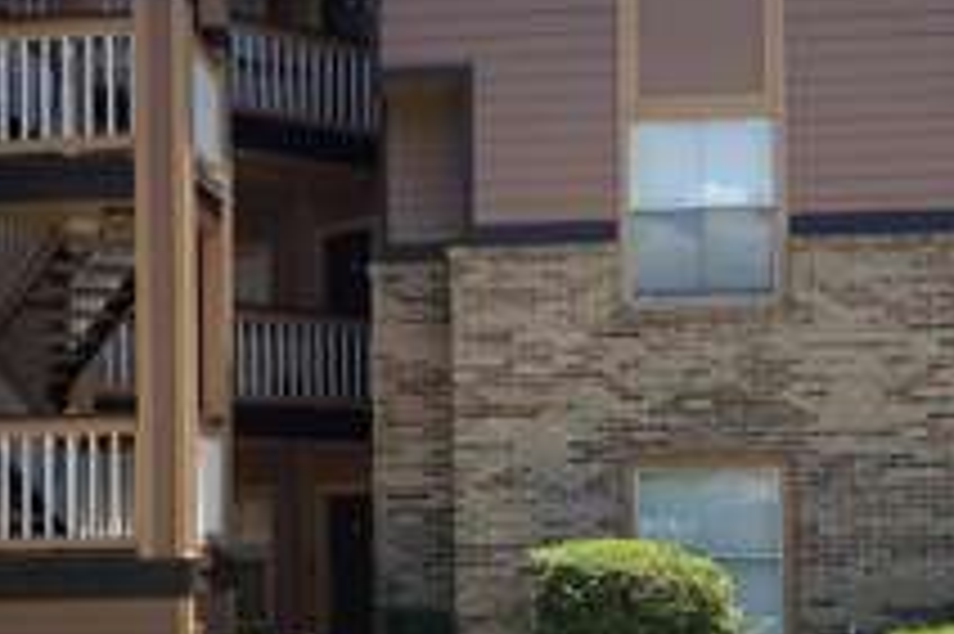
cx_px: 351
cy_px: 486
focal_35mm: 66
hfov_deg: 30.4
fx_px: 1748
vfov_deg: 20.4
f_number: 1.8
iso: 20
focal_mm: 3.99
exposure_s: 1/979
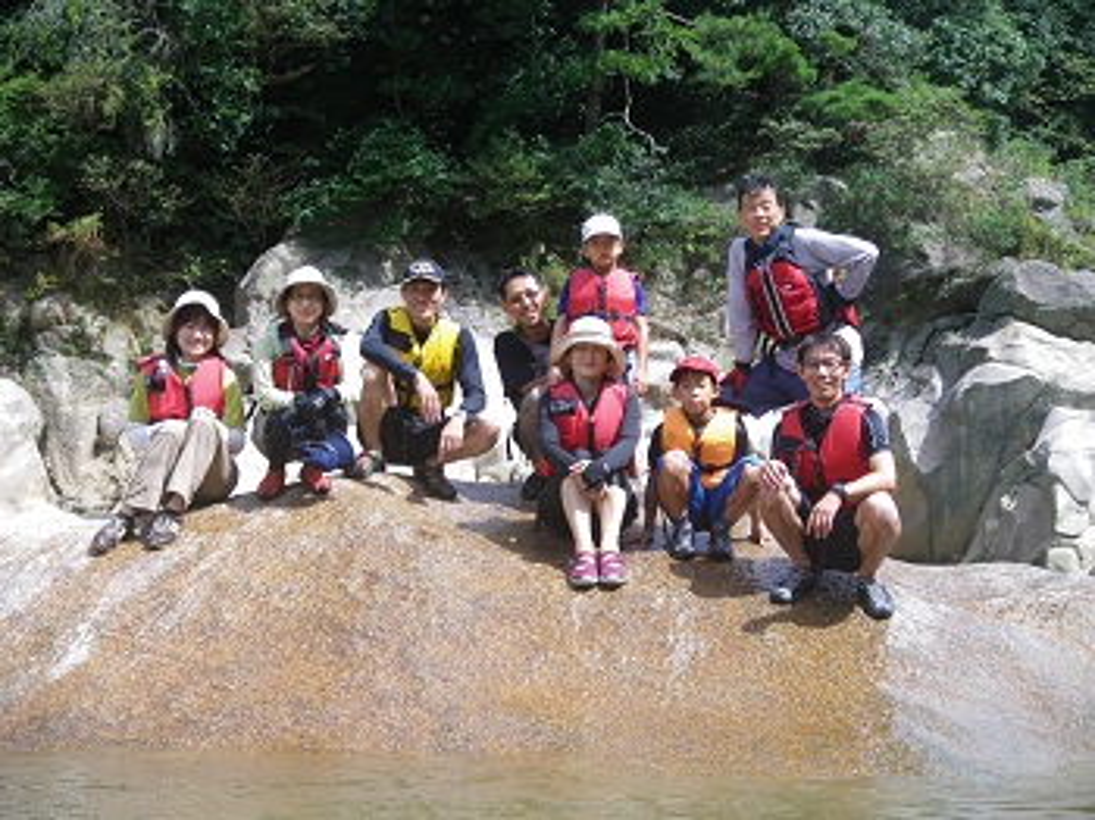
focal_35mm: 73
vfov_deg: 20.1
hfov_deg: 26.7
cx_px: 548
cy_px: 410
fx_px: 2308
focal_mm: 13
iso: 64
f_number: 4.3
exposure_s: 1/400
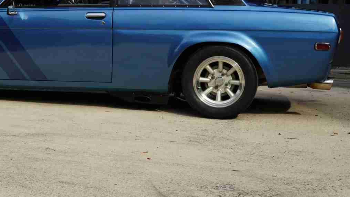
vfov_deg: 16.0
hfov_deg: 27.9
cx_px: 100
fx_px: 696
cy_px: 35
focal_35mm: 75
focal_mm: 30
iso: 100
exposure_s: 1/125
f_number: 8
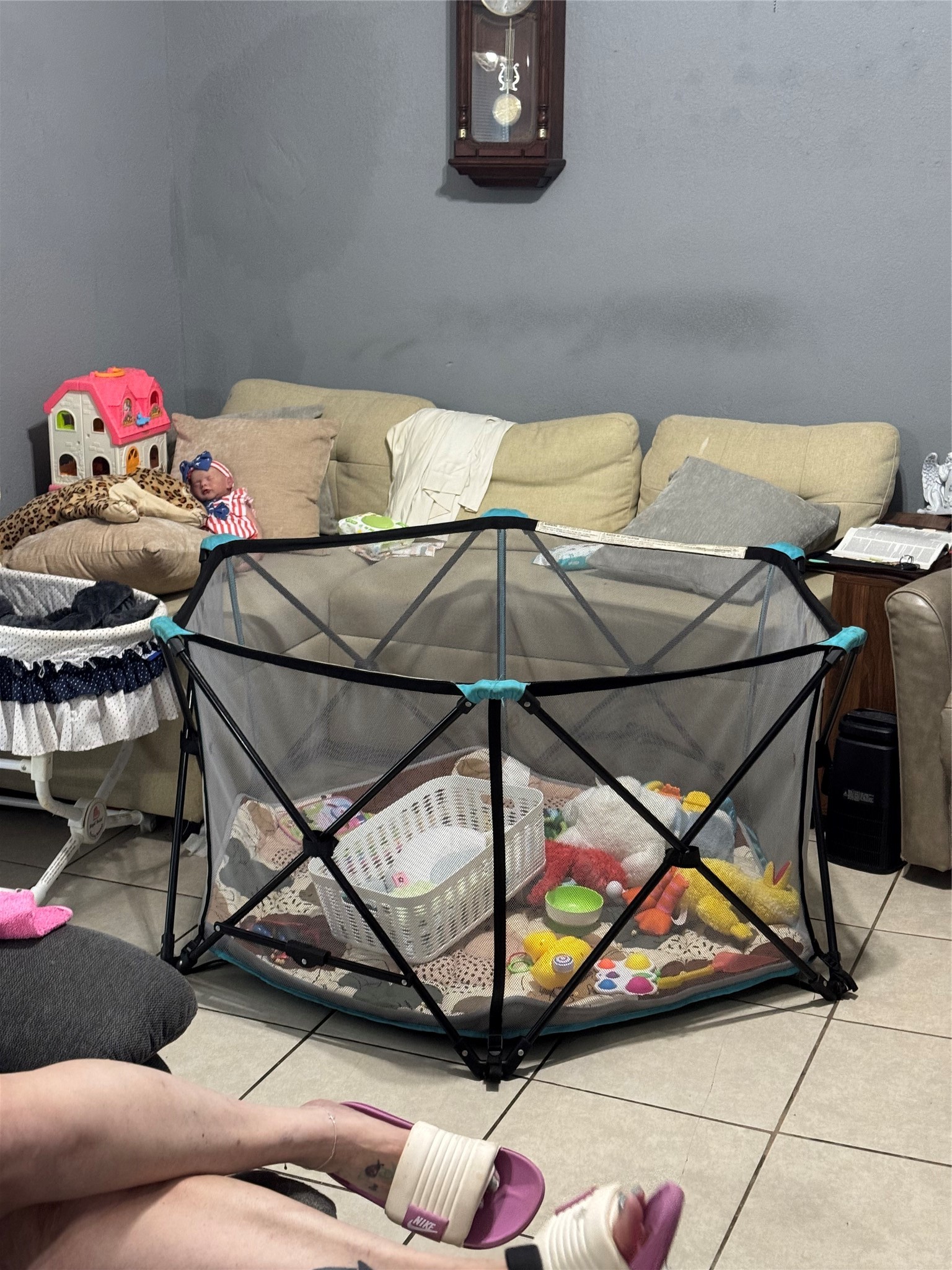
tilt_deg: -14.8
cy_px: 635
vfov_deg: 39.7
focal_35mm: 48
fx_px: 1760
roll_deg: +0.7
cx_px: 476
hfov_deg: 30.3
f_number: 1.78
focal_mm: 6.76
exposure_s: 1/40
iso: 200
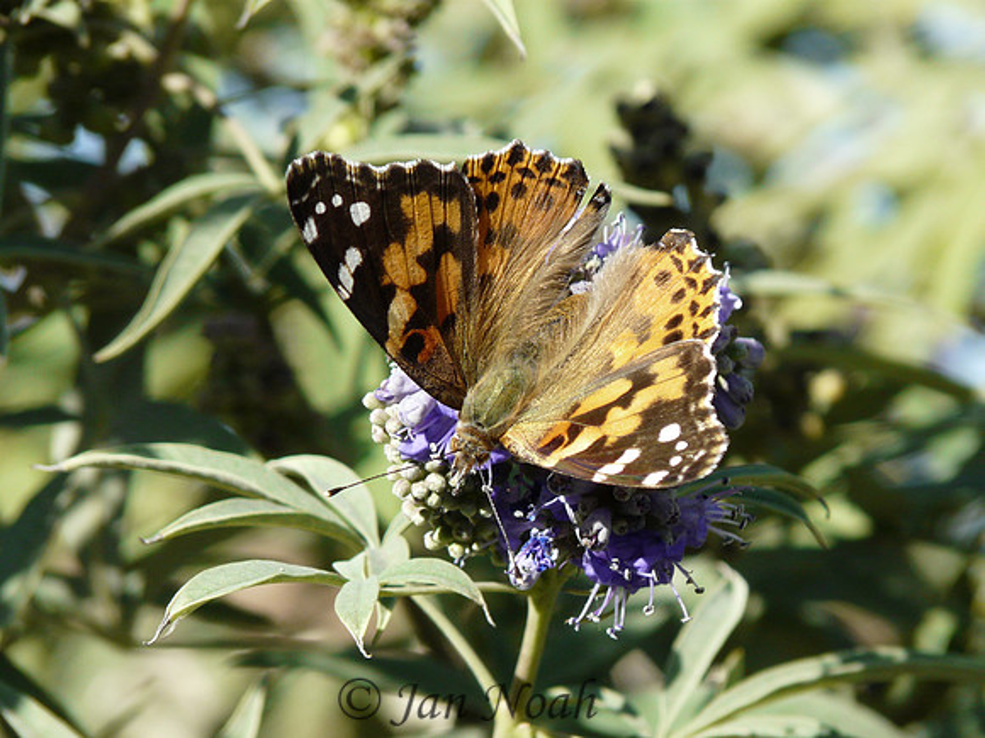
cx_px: 492
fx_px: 14341
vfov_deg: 3.0
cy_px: 369
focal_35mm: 504
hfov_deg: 3.9
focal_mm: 82.8
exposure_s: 1/500
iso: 160
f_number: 5.6
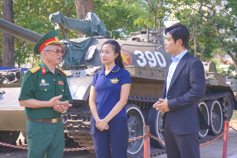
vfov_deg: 21.5
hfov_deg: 31.9
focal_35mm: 63
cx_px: 118
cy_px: 79
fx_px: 414
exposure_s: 1/80
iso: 160
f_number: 5.6
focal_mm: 42
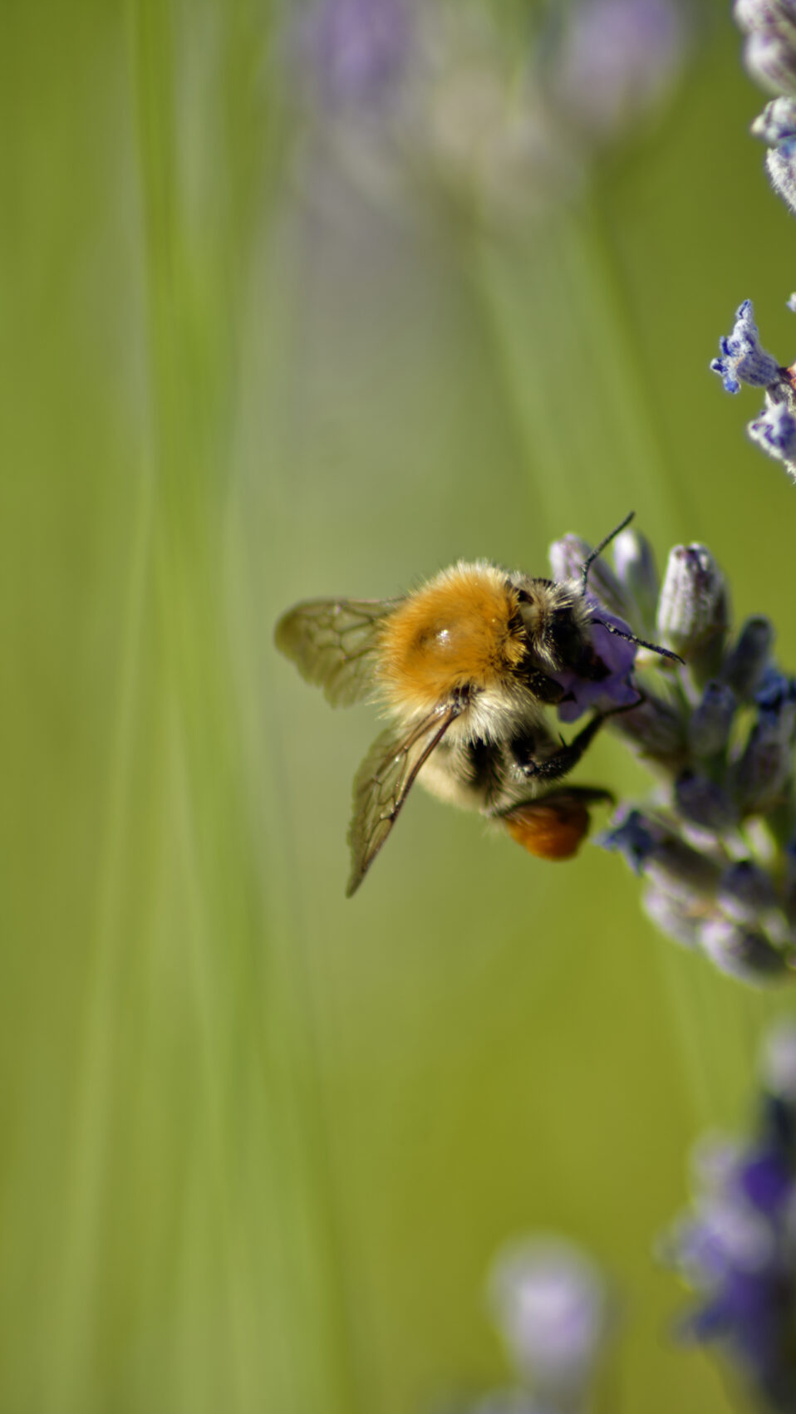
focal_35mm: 461
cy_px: 706
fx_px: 17282
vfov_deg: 4.7
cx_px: 499
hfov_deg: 2.6
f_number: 4.8
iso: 100
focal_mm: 195
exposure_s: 1/640
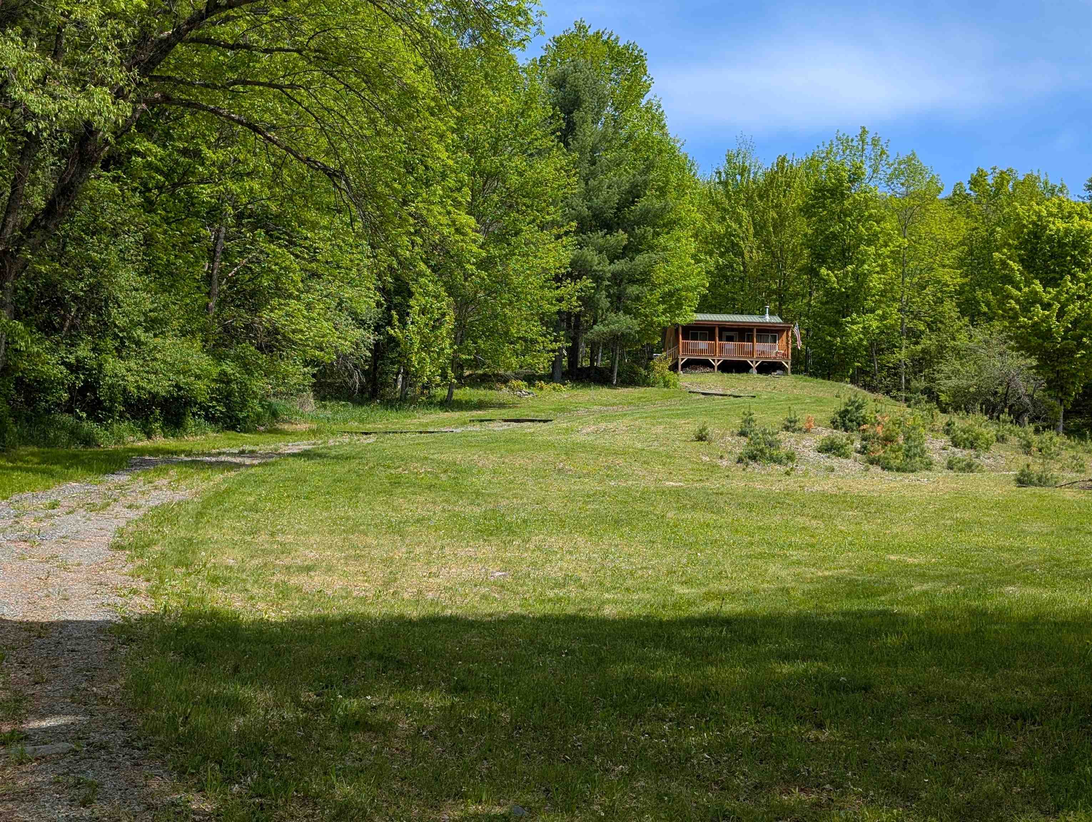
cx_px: 546
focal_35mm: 49
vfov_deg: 29.7
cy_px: 411
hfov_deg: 38.9
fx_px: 1548
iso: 20
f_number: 1.68
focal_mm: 6.9
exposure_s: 1/1012
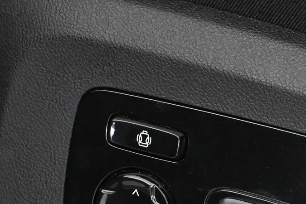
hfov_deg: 15.1
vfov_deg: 10.2
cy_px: 182
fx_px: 1132
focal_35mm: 133
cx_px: 304
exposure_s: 1/60
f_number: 5.3
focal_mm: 37
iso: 12800
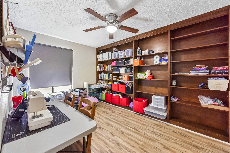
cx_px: 115
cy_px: 76
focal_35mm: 14
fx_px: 89
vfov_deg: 81.2
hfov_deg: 104.3
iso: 3200
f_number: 8
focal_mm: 14
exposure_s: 1/15
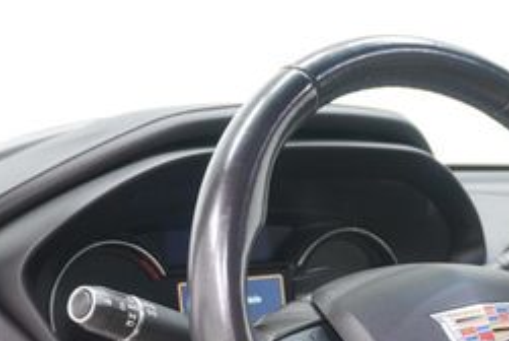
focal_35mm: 84
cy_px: 421
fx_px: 1189
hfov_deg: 23.7
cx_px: 430
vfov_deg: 15.6
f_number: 4
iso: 800
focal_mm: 22
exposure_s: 1/60
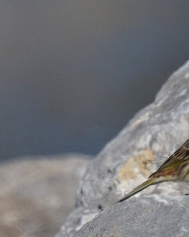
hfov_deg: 1.0
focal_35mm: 1506
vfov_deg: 1.3
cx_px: 193
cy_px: 137
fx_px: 10530
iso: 200
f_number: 5.6
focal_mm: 420
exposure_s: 1/2500
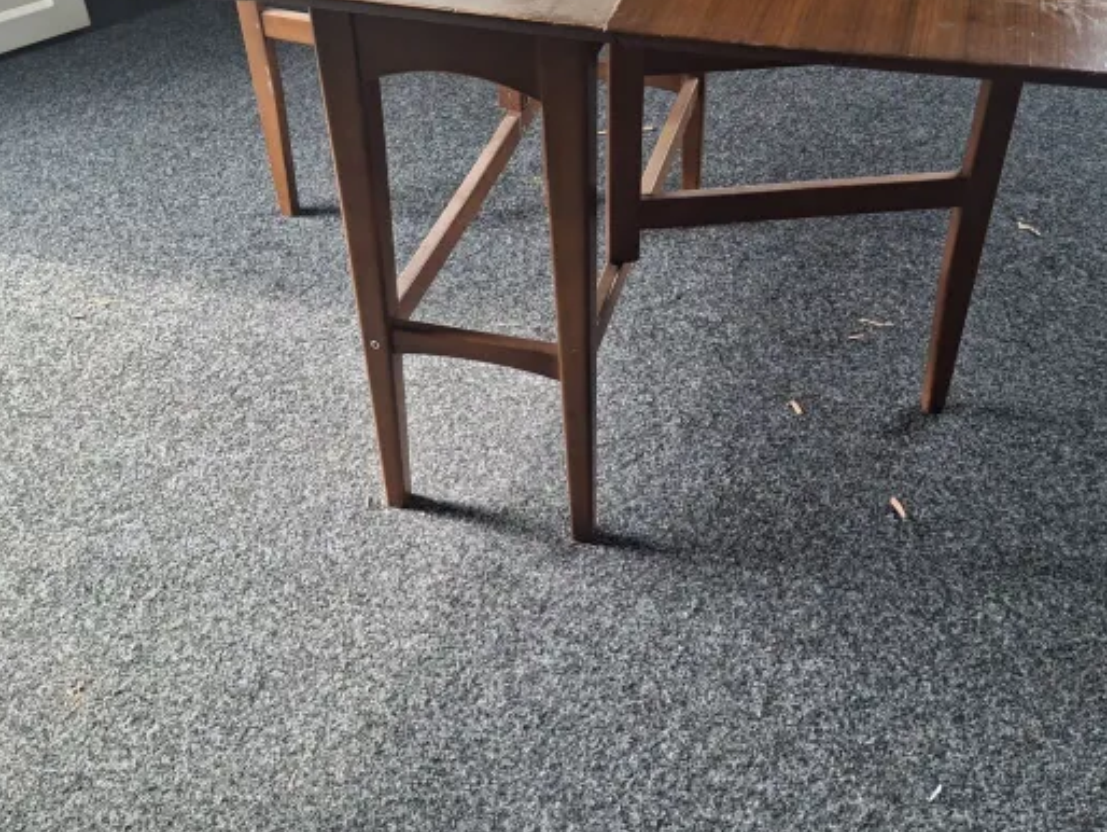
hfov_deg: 52.6
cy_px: 254
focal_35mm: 35
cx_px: 575
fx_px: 1120
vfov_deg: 40.1
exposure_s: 1/100
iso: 64
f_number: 1.8
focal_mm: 4.69
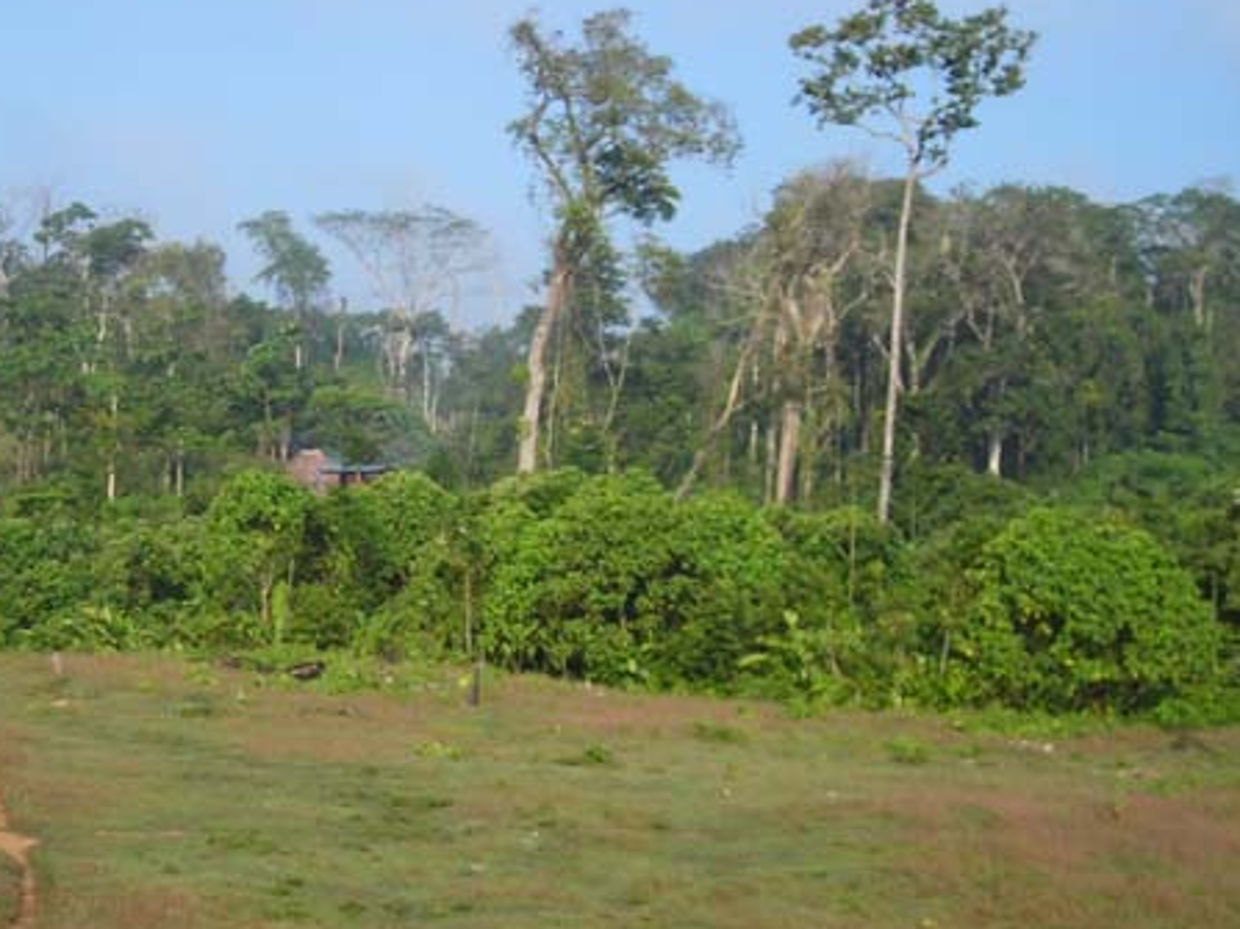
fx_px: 2435
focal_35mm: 68
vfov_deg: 21.6
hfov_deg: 28.3
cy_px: 485
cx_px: 361
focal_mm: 6.3
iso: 50
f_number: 6.4
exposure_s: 1/148
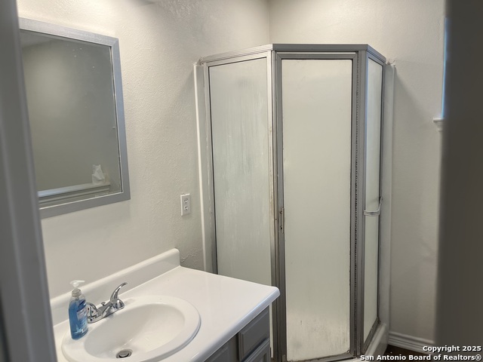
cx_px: 242
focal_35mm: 26
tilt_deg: -8.1
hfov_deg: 67.3
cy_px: 181
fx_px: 363
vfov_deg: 53.1
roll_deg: +2.6
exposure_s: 1/120
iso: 64
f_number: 1.6
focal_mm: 5.1
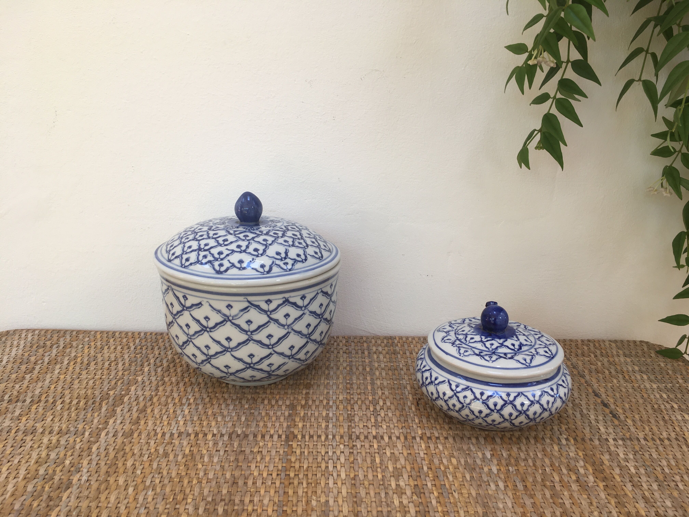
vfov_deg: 48.2
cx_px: 344
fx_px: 577
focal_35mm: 29
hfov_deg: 61.7
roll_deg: -1.6
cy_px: 258
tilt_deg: -18.2
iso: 25
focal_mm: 4.15
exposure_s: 1/100
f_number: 2.2
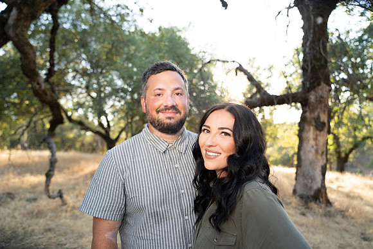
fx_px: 249
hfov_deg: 73.7
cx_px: 186
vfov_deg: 53.2
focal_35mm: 24
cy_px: 124
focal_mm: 24
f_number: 2.8
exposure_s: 1/125
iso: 200
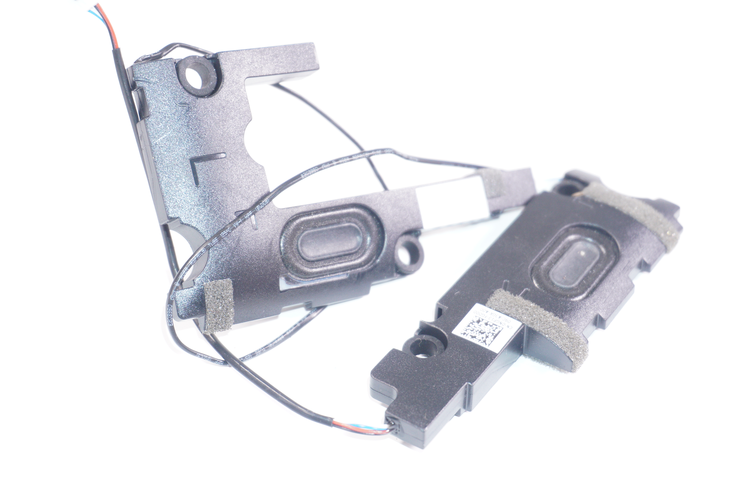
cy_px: 245
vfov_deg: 19.7
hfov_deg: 29.3
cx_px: 368
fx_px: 1411
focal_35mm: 69
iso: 640
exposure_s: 1/125
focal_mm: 46
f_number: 6.3
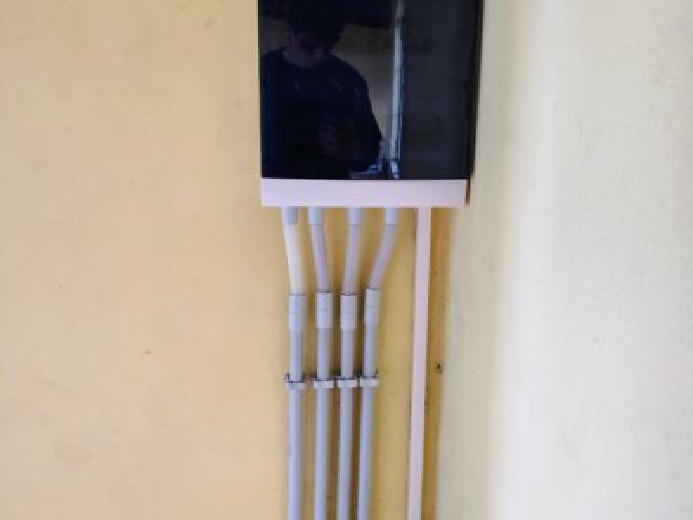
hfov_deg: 71.6
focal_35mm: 24
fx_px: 480
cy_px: 260
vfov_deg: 56.8
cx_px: 346
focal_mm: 5.56
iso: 893
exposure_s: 1/100
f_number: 1.8
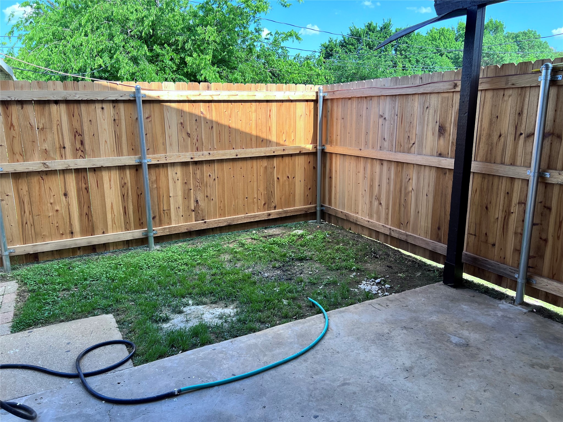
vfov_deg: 53.1
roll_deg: +1.7
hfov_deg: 67.3
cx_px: 282
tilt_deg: -13.0
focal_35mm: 26
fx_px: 423
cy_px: 211
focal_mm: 5.7
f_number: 1.5
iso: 50
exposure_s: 1/468
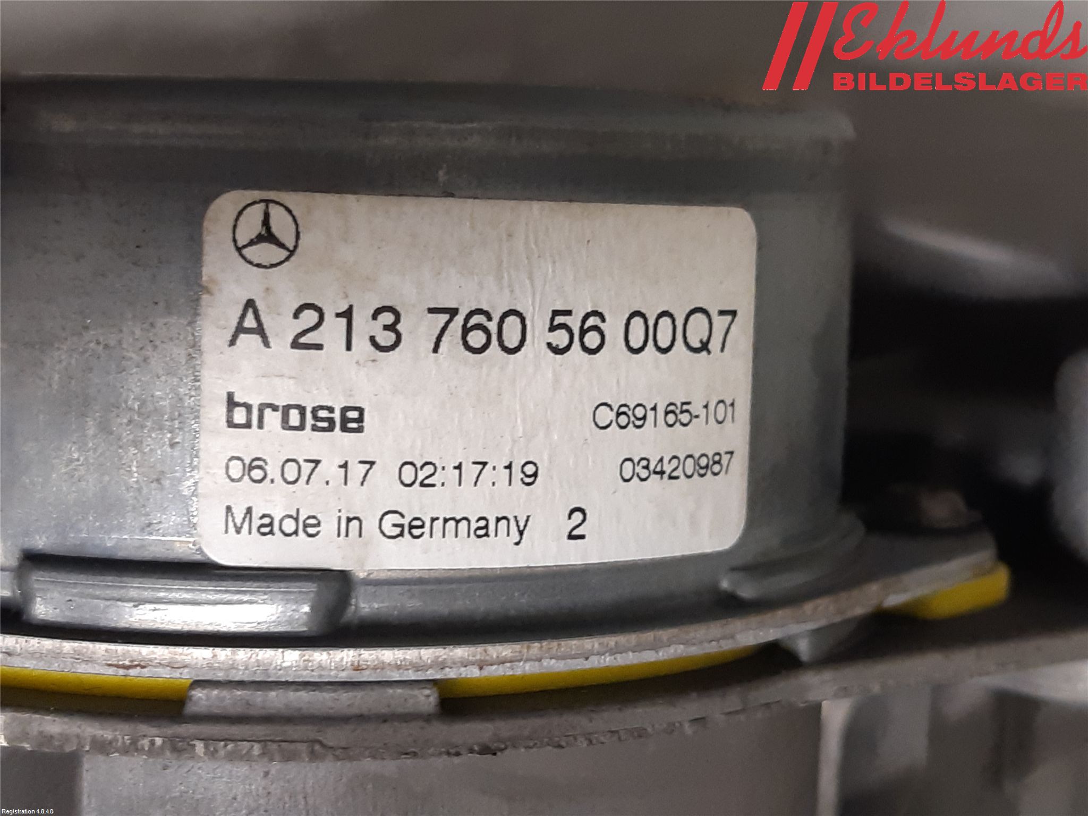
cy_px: 408
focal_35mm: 26
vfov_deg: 53.1
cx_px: 544
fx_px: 817
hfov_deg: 67.3
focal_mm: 3.93
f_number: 1.7
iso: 160
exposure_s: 1/50
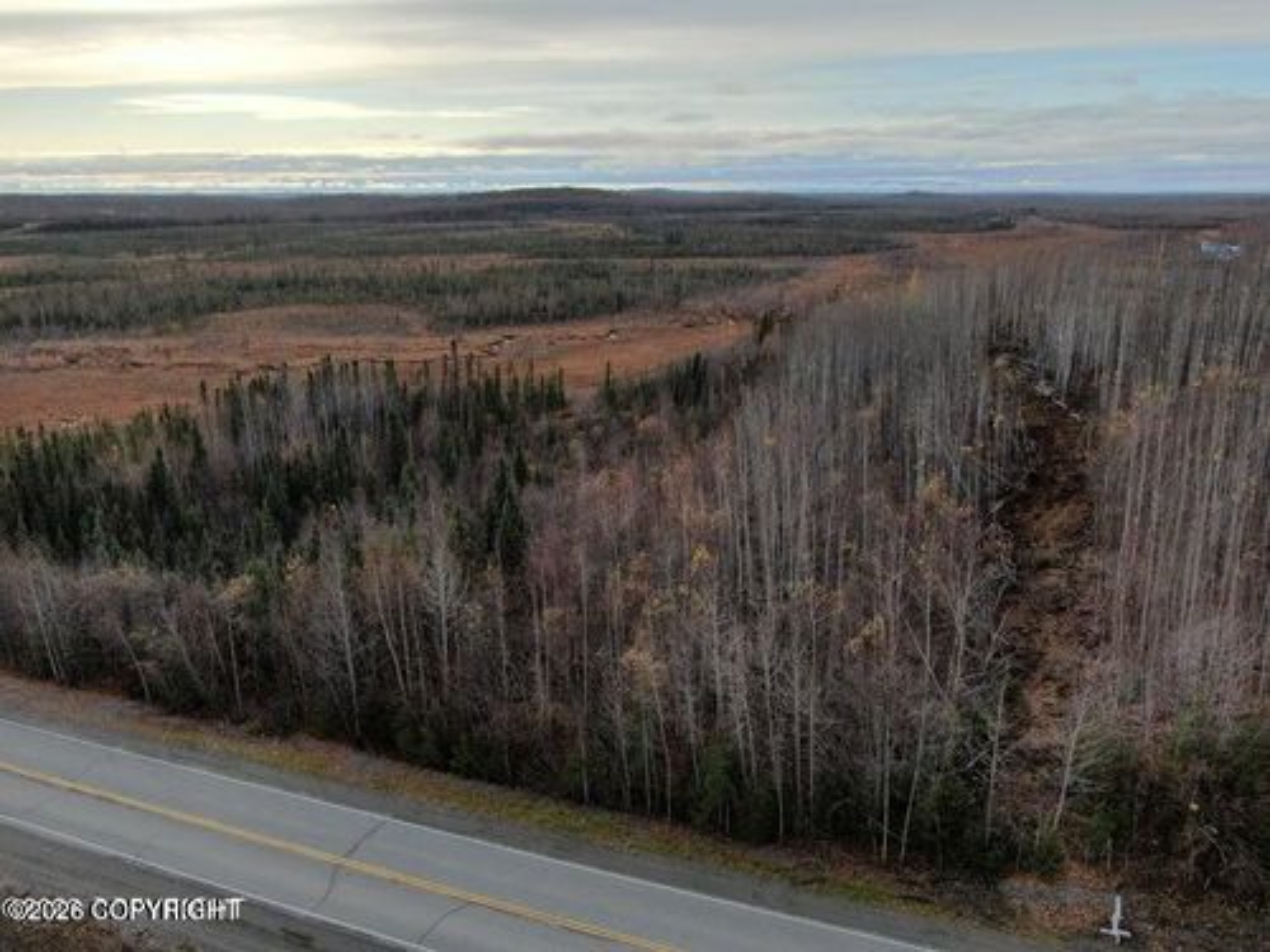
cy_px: 476
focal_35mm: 24
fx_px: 881
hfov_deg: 71.6
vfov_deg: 56.8
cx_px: 635
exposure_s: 1/640
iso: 100
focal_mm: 4.39
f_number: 2.8
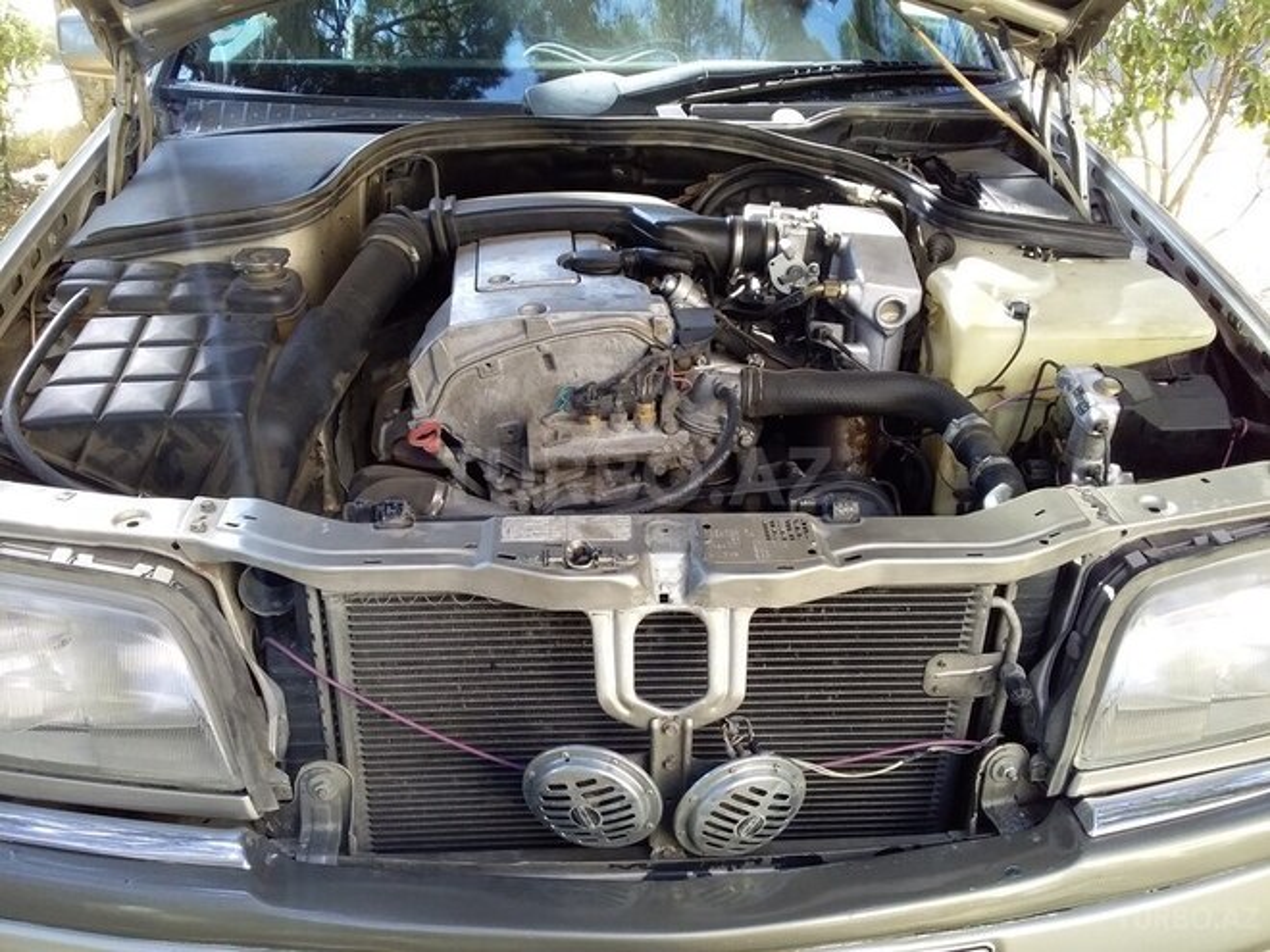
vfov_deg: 45.4
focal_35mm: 31
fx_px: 1137
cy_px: 476
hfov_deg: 58.4
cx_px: 635
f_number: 2.2
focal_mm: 3.3
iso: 64
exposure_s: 1/100
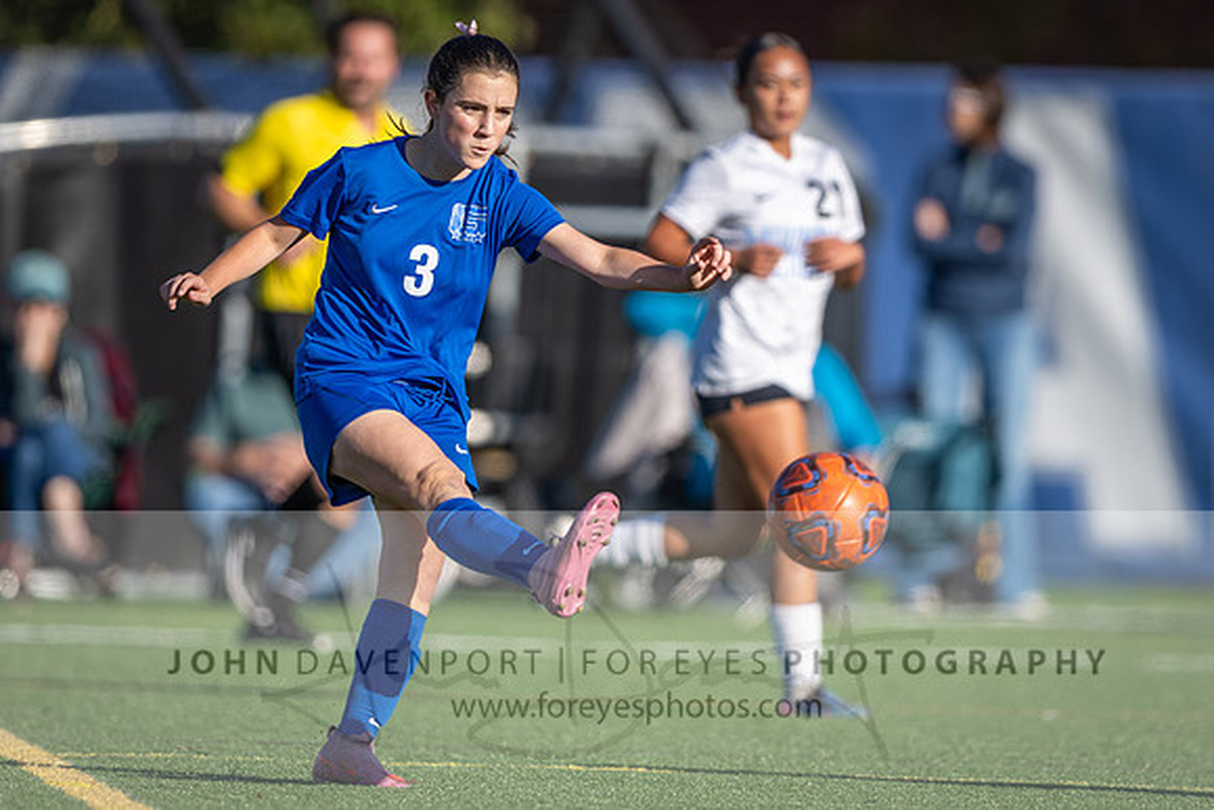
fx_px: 24452
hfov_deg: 2.8
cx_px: 574
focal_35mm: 725
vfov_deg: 1.9
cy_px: 321
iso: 125
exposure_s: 1/2000
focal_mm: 400
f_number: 2.8
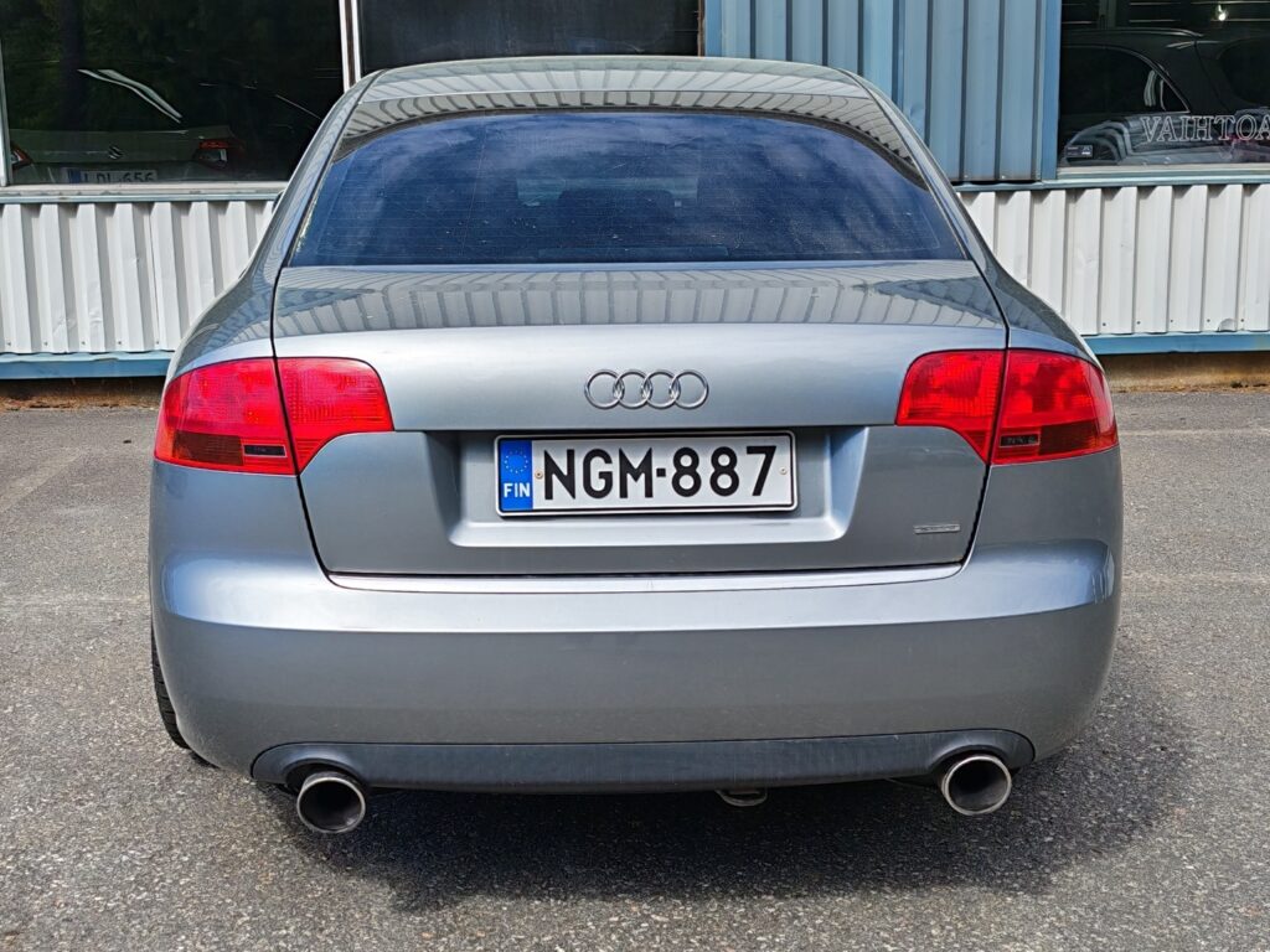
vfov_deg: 31.5
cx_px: 635
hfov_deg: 41.2
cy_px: 476
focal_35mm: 46
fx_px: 1688
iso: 50
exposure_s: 1/2900
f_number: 1.6
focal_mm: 5.4
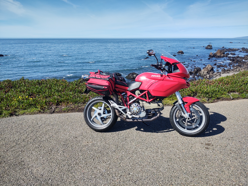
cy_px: 93
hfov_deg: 65.3
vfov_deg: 51.4
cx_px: 124
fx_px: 193
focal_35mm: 27
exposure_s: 1/4592
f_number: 1.7
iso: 100
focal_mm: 4.75
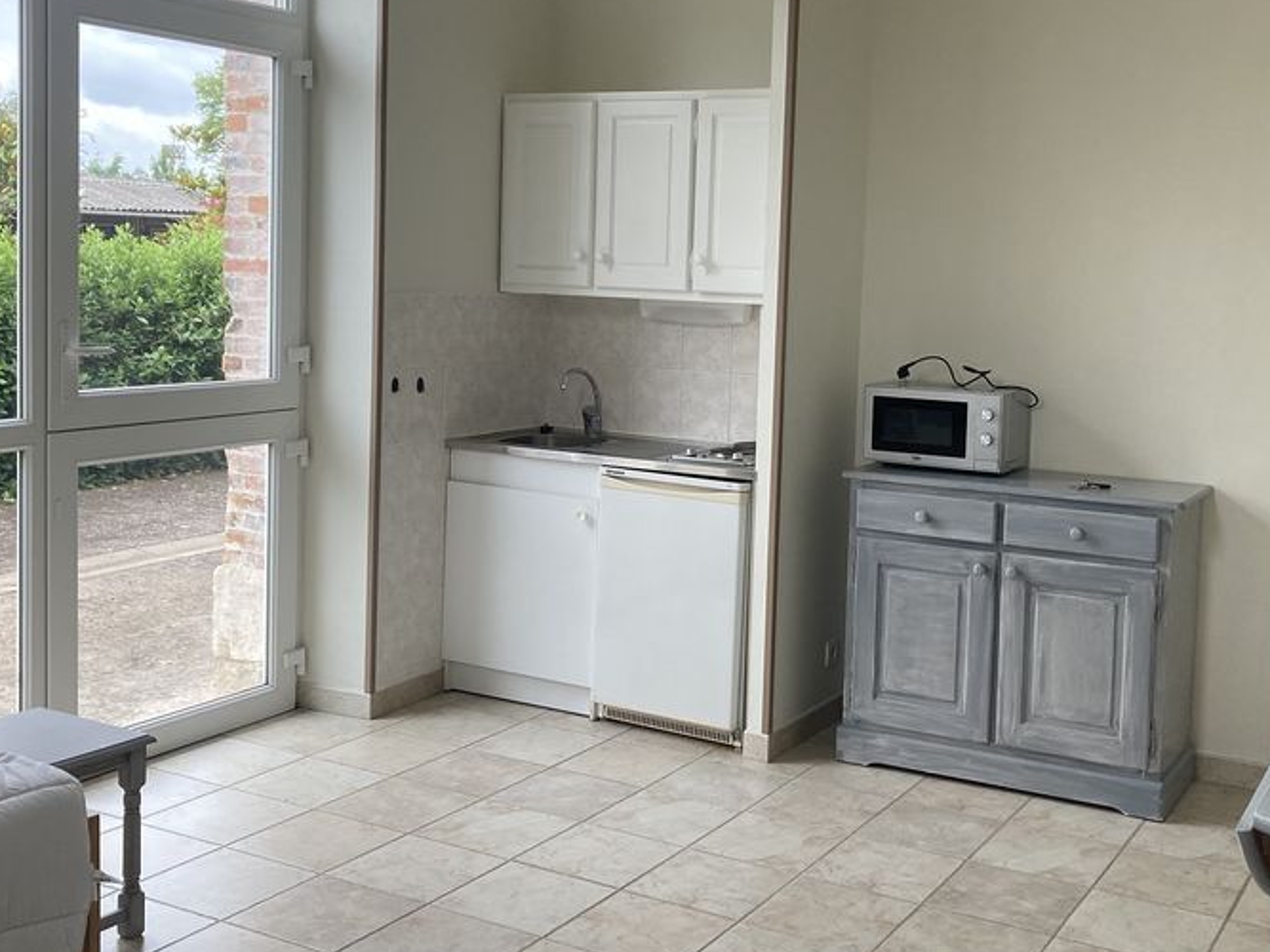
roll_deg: -1.7
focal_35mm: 42
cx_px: 716
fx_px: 1541
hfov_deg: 44.7
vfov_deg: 34.2
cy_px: 381
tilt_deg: -3.3
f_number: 1.8
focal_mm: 3.99
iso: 50
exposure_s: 1/121
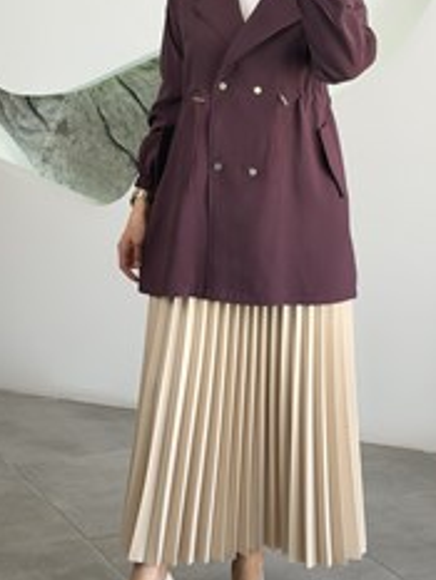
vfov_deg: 22.7
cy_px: 121
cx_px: 252
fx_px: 1426
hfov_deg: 17.4
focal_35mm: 85
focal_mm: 6.76
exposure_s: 1/204
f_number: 1.78
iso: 50
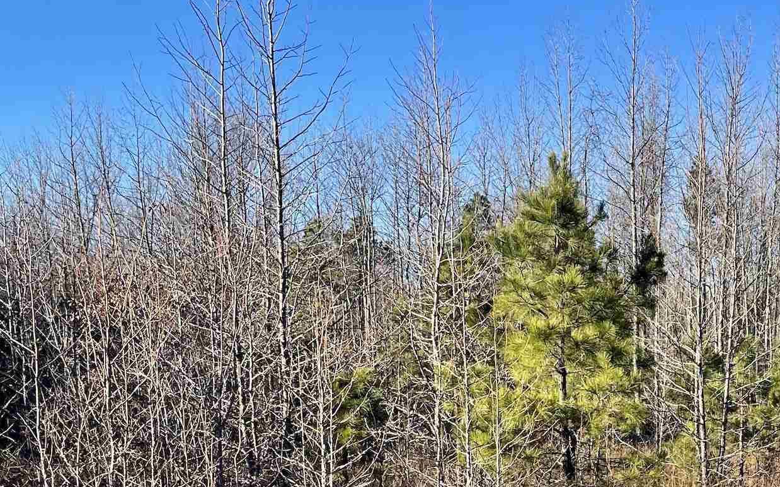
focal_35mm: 57
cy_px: 529
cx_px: 736
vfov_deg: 21.6
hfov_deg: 33.4
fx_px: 1212
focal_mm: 4.2
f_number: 1.6
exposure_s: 1/1453
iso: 32
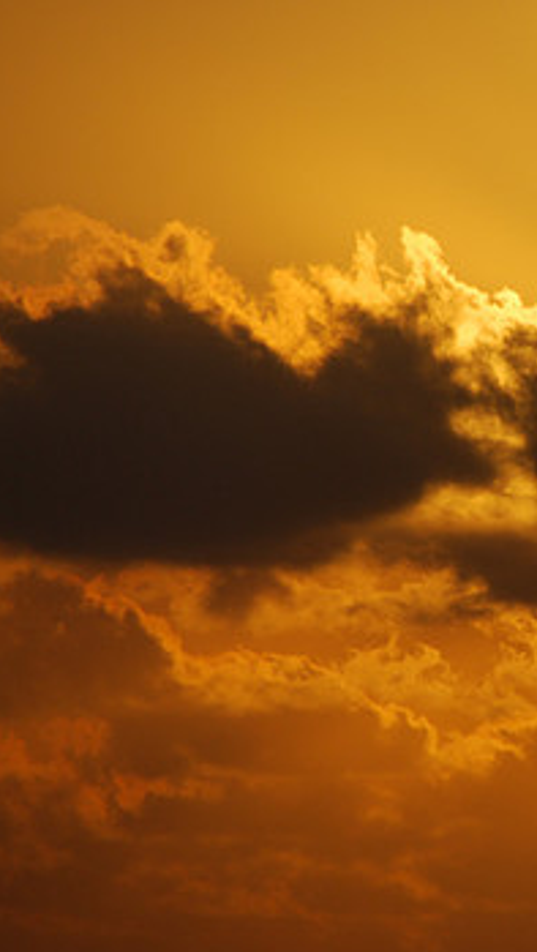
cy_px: 439
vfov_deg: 3.1
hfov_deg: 1.7
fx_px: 17799
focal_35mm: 705
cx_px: 542
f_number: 6.3
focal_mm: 270
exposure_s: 1/2000
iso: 200
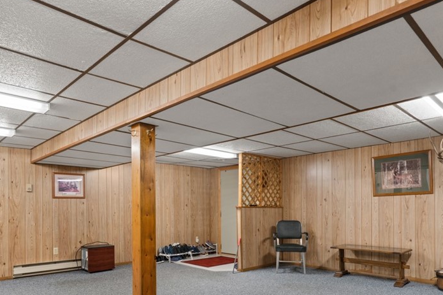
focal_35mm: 25
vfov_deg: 50.1
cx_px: 200
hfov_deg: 71.3
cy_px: 204
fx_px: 308
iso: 400
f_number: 8
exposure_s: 1/1.43
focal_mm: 16
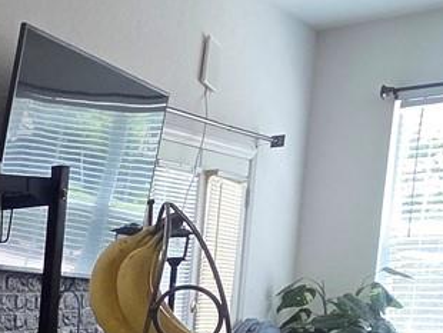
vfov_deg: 20.0
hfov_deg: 18.4
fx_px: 858
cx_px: -452
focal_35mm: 67
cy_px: 443
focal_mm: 2.2
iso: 100
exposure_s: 1/120
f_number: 2.2
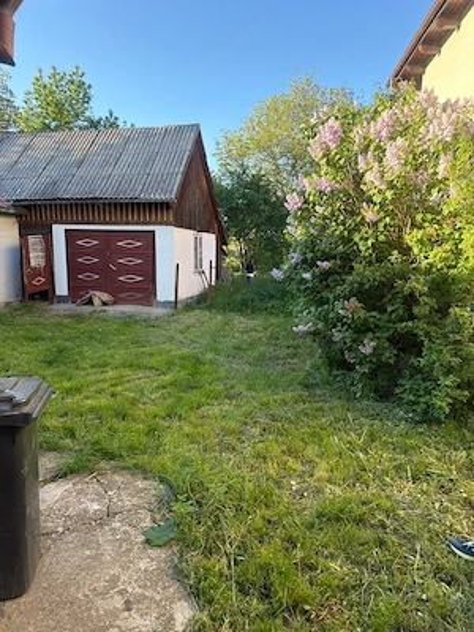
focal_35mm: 24
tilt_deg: -9.3
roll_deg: +2.6
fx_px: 438
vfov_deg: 71.6
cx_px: 237
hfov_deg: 56.8
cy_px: 316
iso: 100
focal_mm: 6.76
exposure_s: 1/654
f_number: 1.78
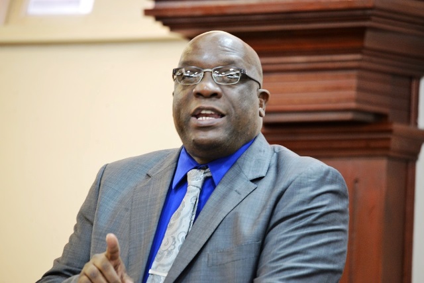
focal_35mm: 360
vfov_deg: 3.8
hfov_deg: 5.7
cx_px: 212
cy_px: 142
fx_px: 4241
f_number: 5.6
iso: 3200
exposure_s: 1/40
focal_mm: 360
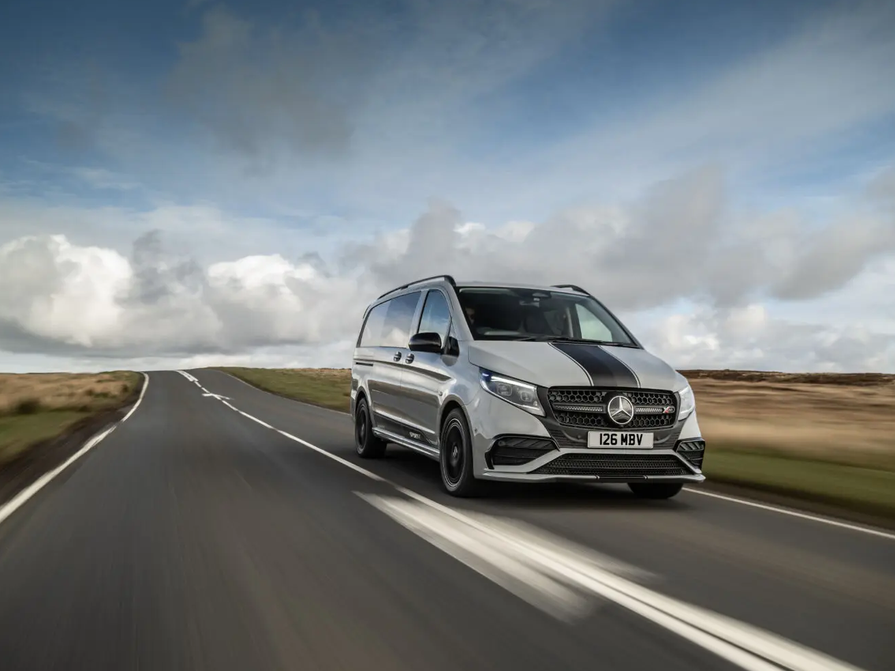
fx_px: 853
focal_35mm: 33
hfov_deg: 55.3
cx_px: 434
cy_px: 337
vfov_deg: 42.9
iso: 32
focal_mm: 30
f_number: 5.6
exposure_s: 1/10
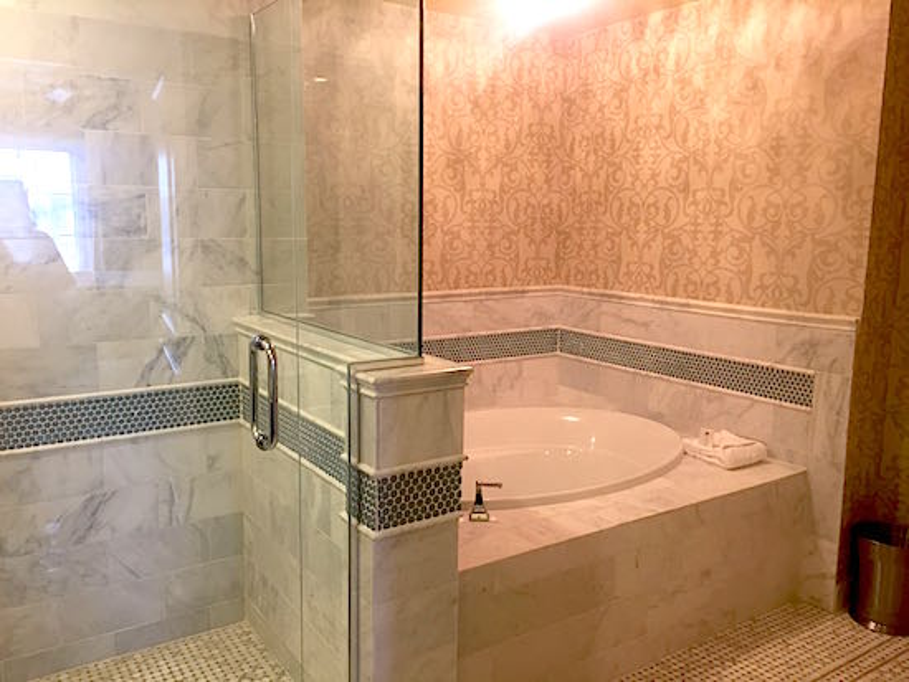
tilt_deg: -8.4
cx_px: 454
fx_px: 762
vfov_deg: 48.3
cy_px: 341
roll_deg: -0.8
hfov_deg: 61.6
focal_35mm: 29
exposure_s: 1/30
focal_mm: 4.15
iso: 100
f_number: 2.2
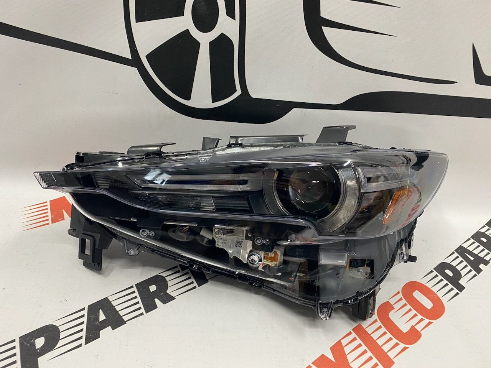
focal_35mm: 26
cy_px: 184
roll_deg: -7.3
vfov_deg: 53.1
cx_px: 246
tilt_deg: -33.6
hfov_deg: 67.3
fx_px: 369
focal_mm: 4.25
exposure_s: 1/66
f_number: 1.8
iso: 125
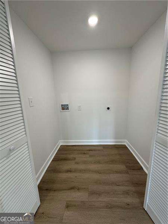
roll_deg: +1.9
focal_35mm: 14
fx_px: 91
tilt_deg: -11.7
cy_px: 112
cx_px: 84
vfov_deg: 102.1
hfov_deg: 85.7
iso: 125
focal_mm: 2.22
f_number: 2.2
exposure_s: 1/120
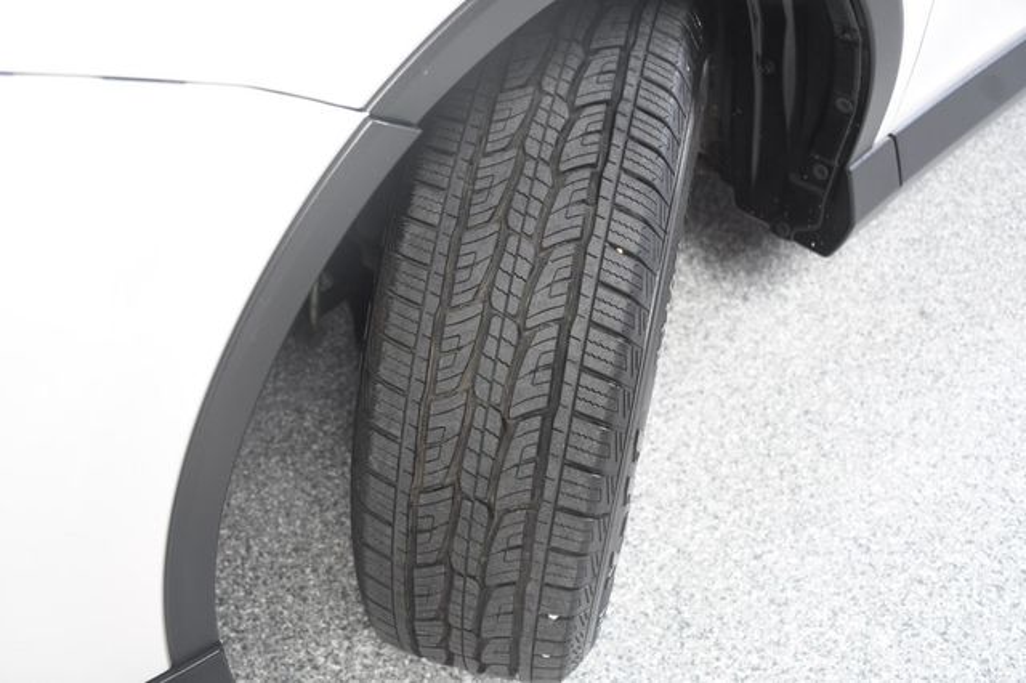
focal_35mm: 36
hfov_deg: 53.2
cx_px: 513
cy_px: 342
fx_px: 1025
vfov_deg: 36.8
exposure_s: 1/160
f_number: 3.8
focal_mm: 24
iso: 100
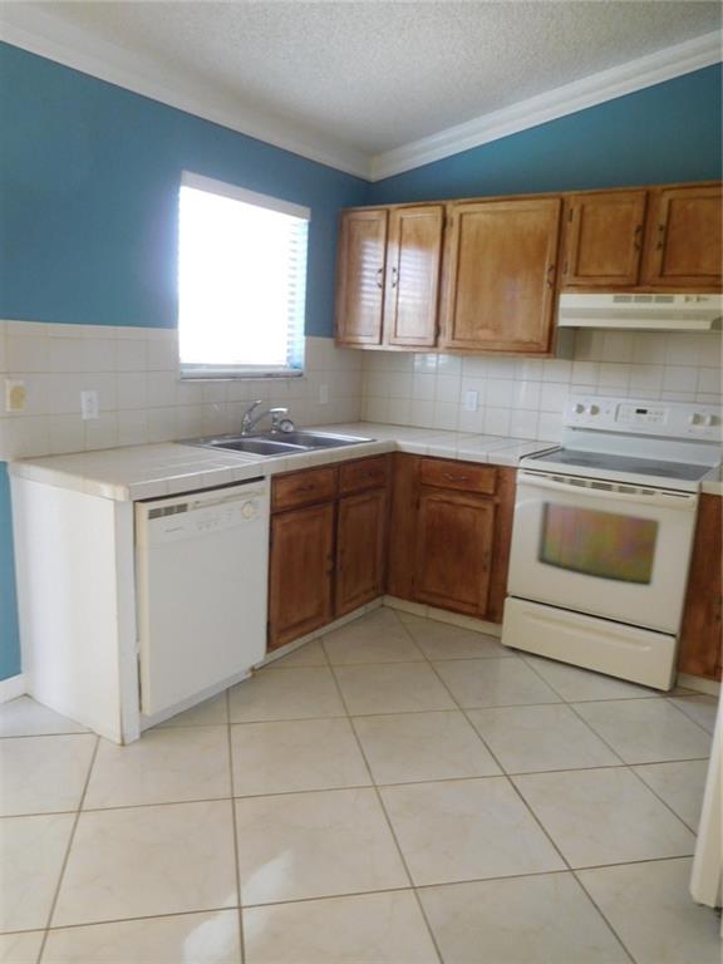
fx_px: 696
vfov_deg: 69.4
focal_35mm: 25
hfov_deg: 54.9
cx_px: 362
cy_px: 482
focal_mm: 4.5
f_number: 3.4
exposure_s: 1/30
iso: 220
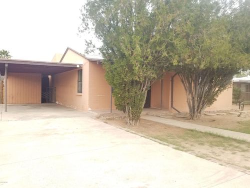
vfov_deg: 53.1
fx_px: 188
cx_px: 125
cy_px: 94
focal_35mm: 26
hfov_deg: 67.3
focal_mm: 4.3
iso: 50
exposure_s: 1/368
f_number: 1.7
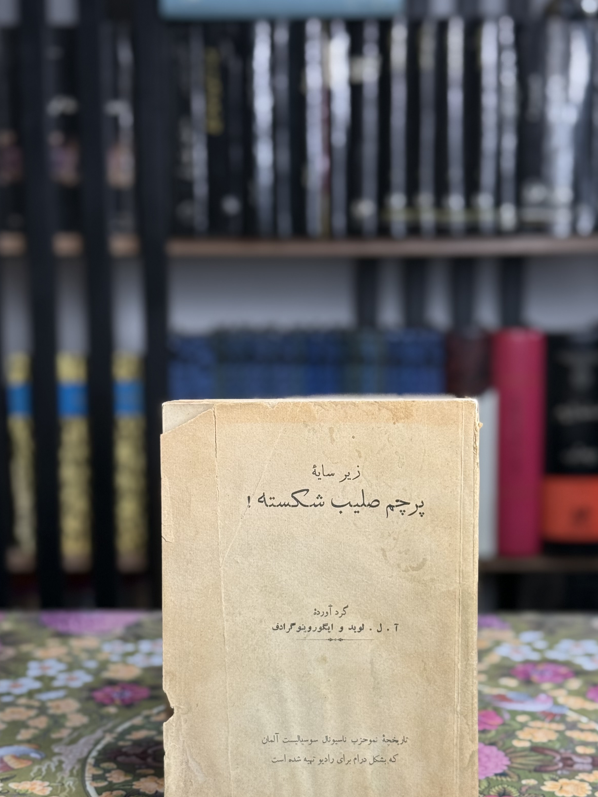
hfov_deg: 23.6
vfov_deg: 31.2
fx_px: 1428
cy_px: 437
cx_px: 318
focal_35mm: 62
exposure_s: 1/121
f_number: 1.78
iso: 50
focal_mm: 6.76
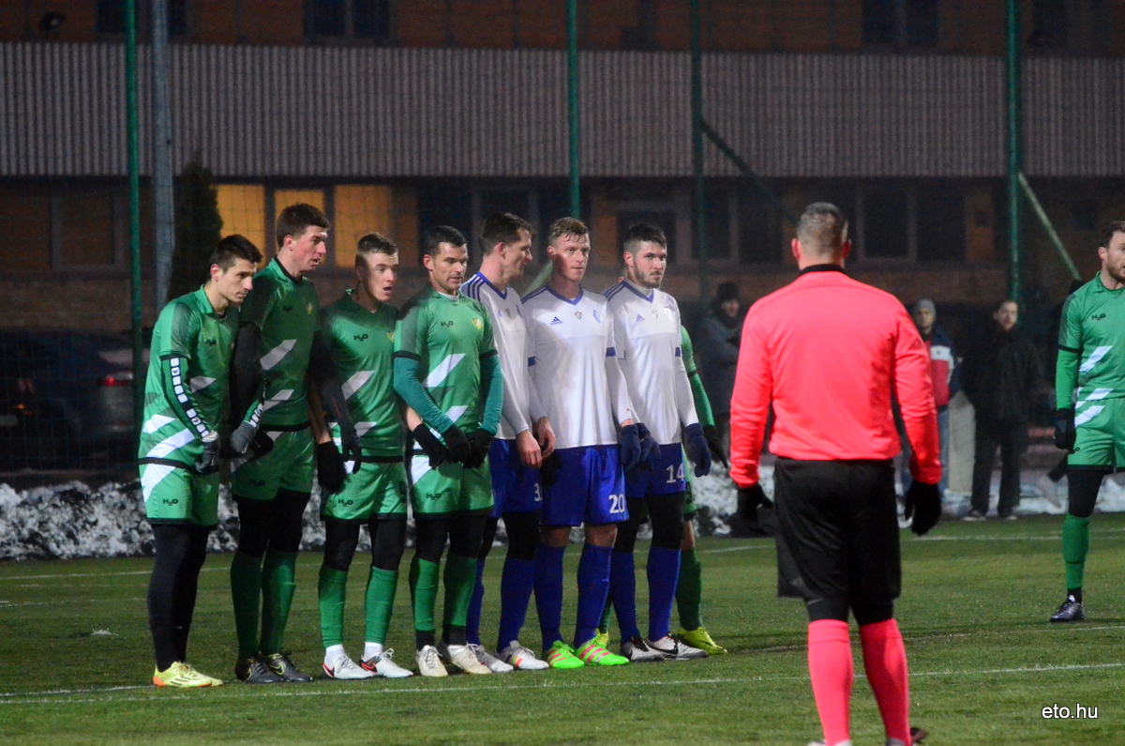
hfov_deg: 6.6
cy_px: 373
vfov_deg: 4.3
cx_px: 562
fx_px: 9824
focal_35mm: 315
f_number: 5.3
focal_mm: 210
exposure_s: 1/160
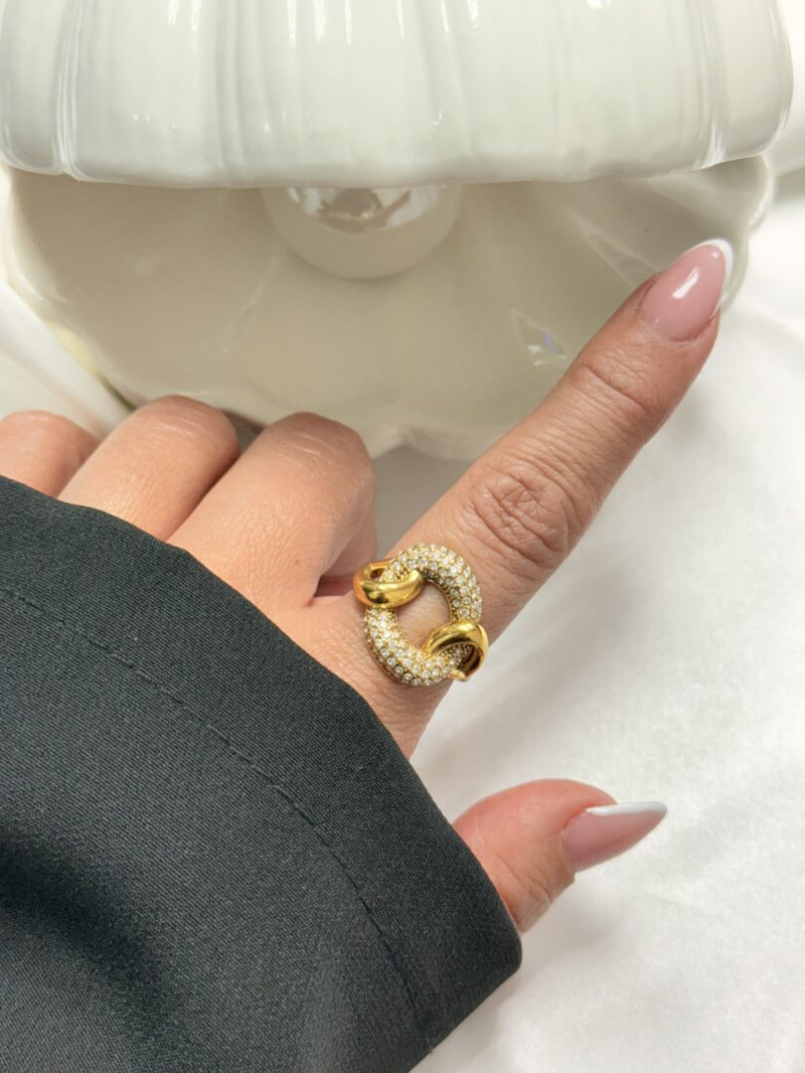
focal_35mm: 48
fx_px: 1488
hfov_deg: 30.3
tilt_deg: -64.3
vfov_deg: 39.7
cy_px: 536
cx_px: 402
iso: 160
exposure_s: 1/100
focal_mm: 6.76
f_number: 1.78
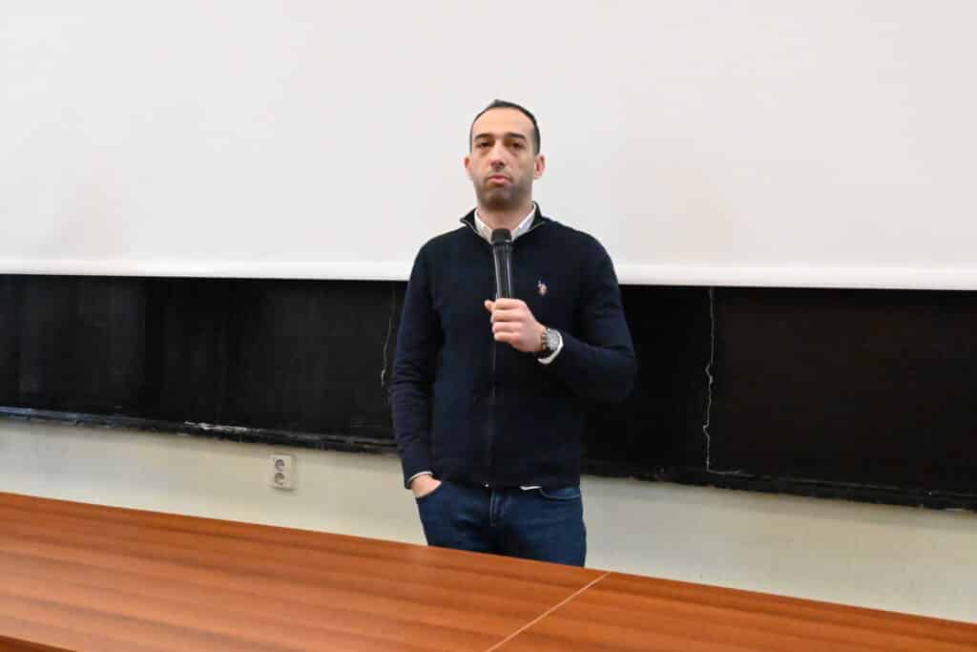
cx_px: 488
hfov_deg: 52.2
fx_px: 997
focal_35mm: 37
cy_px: 326
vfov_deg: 36.2
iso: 22800
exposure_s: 1/400
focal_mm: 24.5
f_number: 5.6
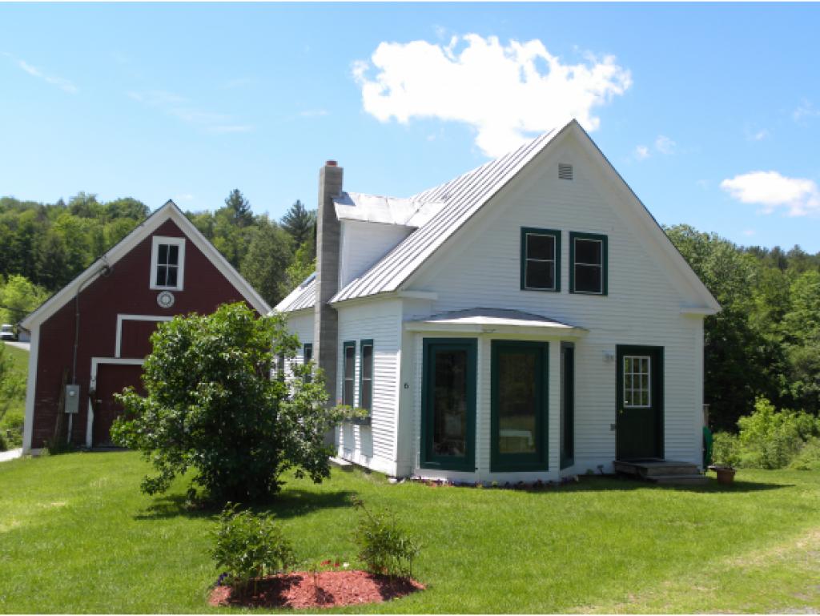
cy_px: 308
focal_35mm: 37
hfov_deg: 50.1
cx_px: 410
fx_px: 877
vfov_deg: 38.7
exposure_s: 1/510
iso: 64
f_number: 3.5
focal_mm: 6.6
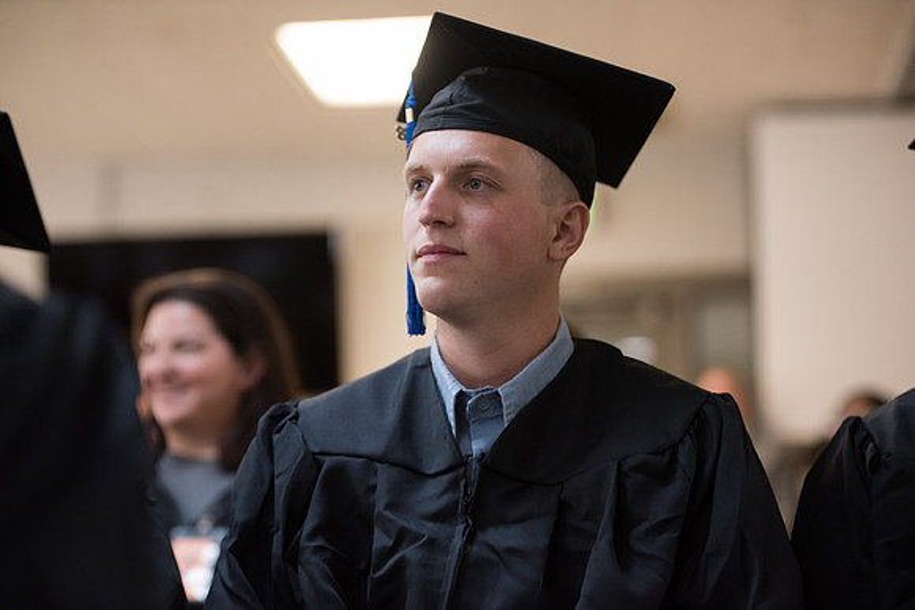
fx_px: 2593
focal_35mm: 102
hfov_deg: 20.0
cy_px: 305
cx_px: 458
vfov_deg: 13.4
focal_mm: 102
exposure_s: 1/200
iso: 3200
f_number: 2.8
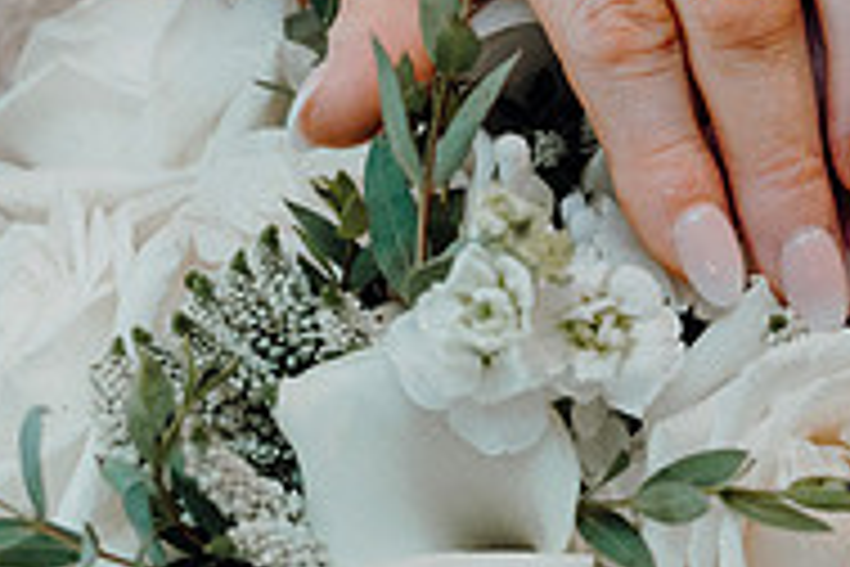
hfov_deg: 15.8
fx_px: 2975
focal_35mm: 126
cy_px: 52
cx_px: 949
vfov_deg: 10.8
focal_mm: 41
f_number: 3.5
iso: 2500
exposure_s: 1/160
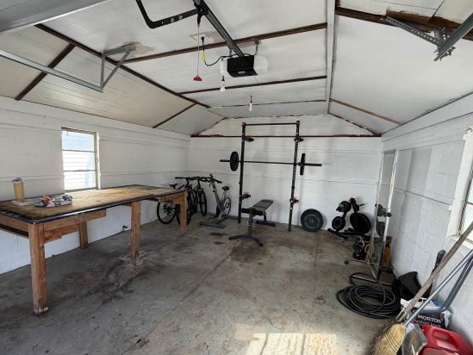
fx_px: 232
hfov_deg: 90.8
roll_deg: -1.9
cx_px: 217
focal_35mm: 17
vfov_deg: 74.7
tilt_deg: -7.8
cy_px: 189
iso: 100
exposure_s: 1/121
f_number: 2.2
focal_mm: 2.22
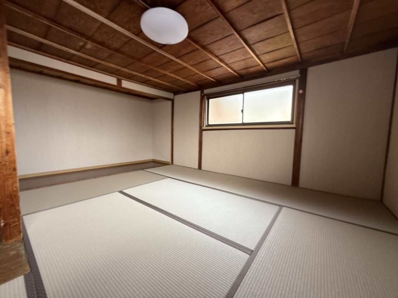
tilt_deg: -6.2
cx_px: 199
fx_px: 161
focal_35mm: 14
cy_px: 149
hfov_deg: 102.1
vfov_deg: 85.7
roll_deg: -1.8
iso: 100
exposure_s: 1/37
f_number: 2.2
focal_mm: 2.22
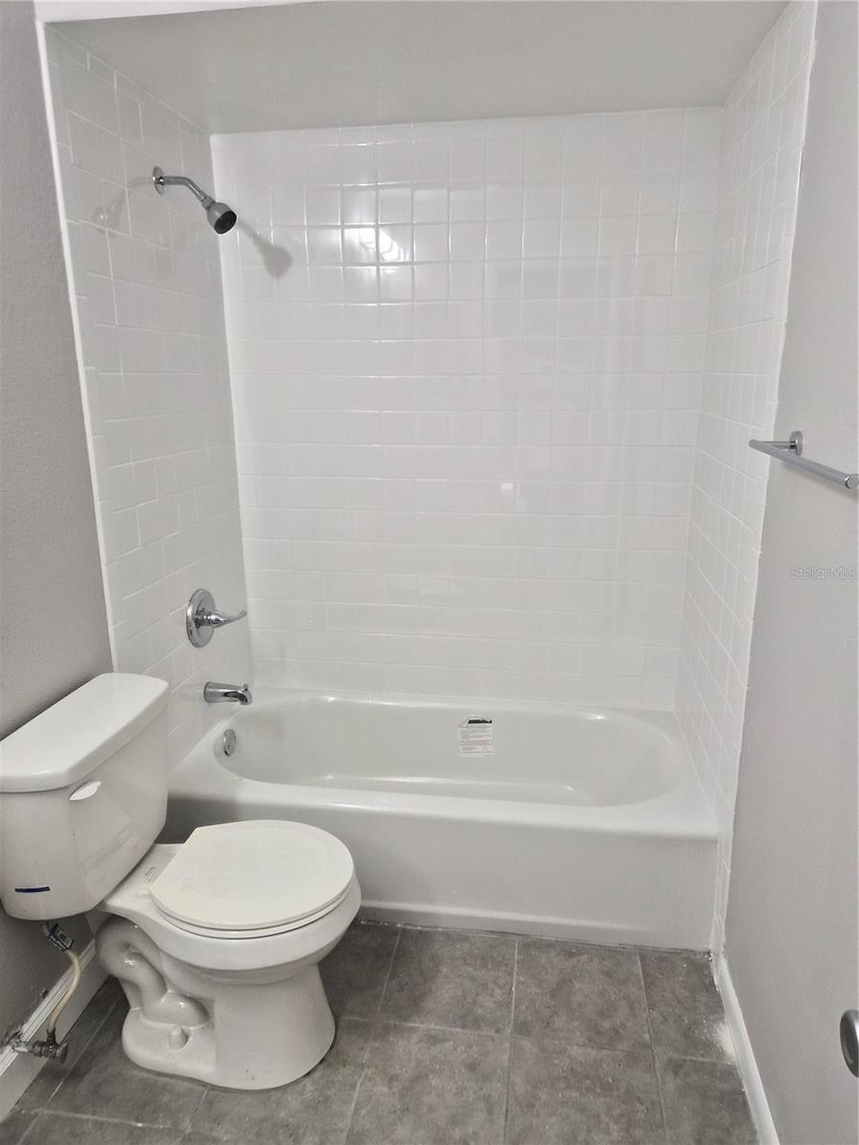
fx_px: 761
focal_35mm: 23
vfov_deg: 73.9
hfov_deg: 58.9
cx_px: 430
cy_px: 572
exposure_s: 1/120
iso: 320
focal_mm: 5.4
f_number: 1.8
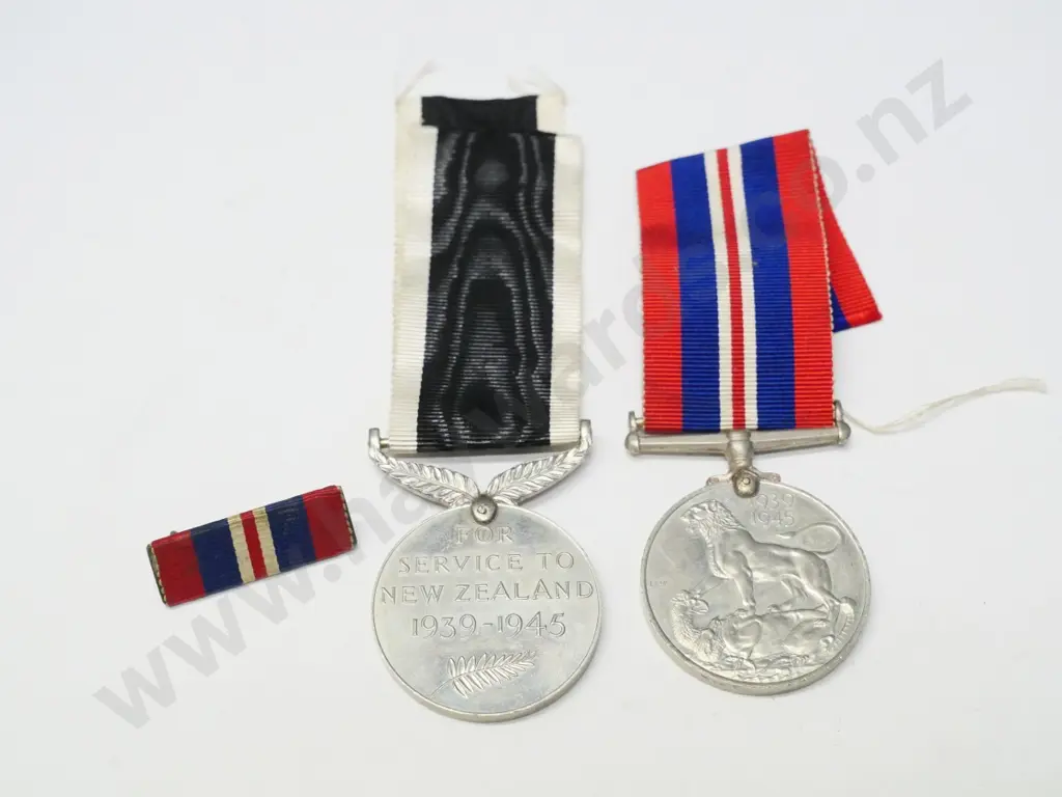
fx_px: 1718
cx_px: 531
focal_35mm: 56
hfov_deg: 34.3
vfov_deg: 26.1
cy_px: 398
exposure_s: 1/200
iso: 3200
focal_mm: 28
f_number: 6.3
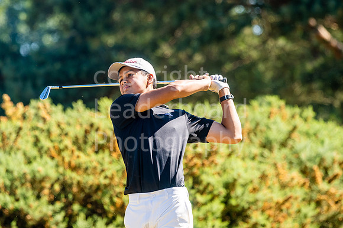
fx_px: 4961
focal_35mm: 521
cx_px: 164
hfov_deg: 4.0
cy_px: 96
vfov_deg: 2.6
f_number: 5
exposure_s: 1/640
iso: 250
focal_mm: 300
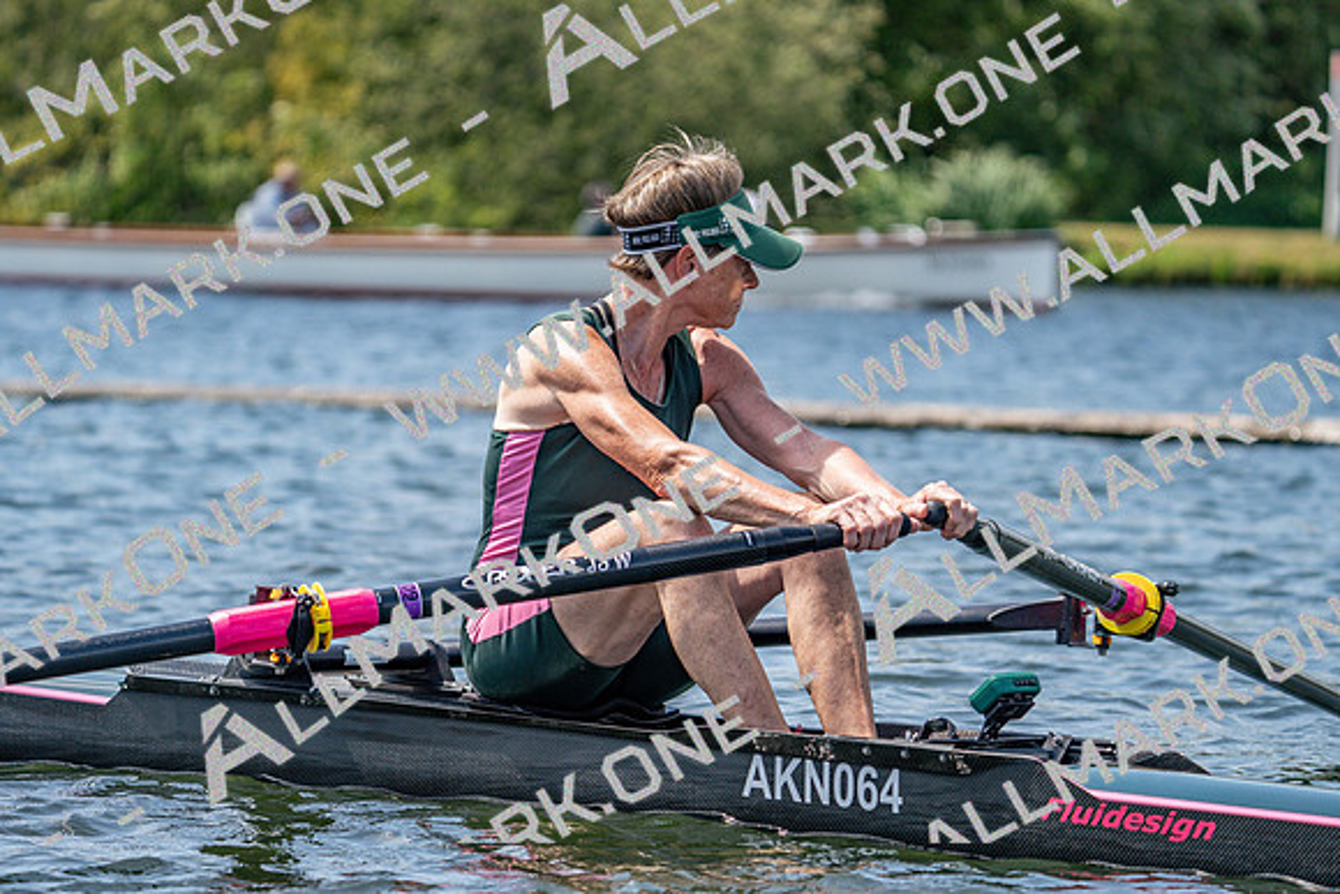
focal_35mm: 200
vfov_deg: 6.9
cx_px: 670
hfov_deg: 10.3
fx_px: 7446
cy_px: 447
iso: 400
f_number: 5.6
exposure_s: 1/2000
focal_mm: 200
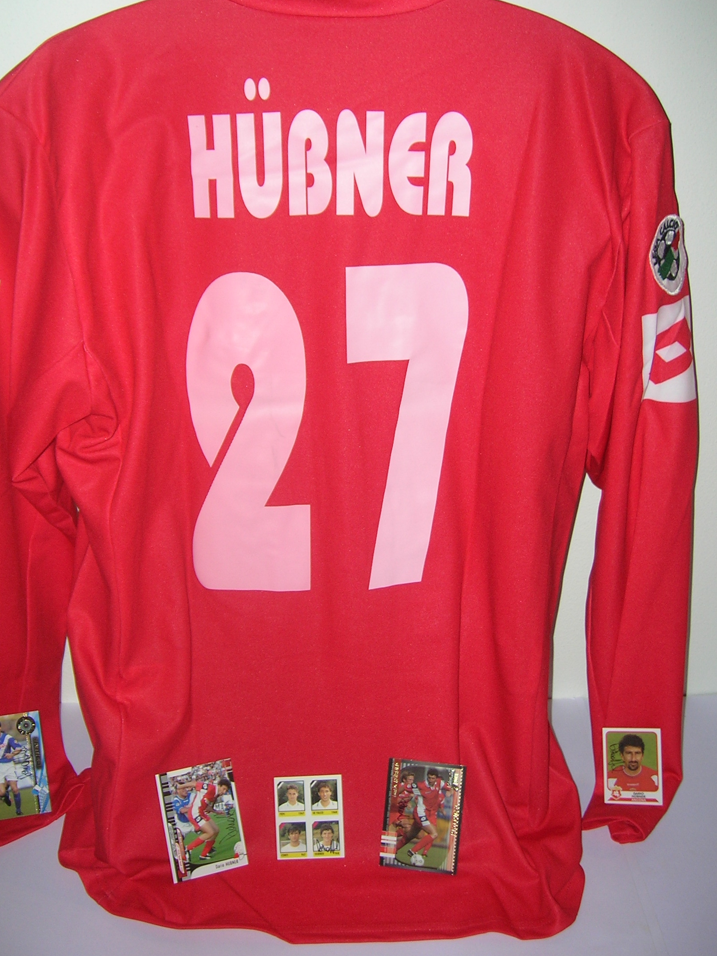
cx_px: 317
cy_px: 419
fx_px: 1132
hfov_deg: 35.1
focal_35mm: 41
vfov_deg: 45.7
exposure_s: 1/60.1
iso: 50
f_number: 2.9
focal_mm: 5.7
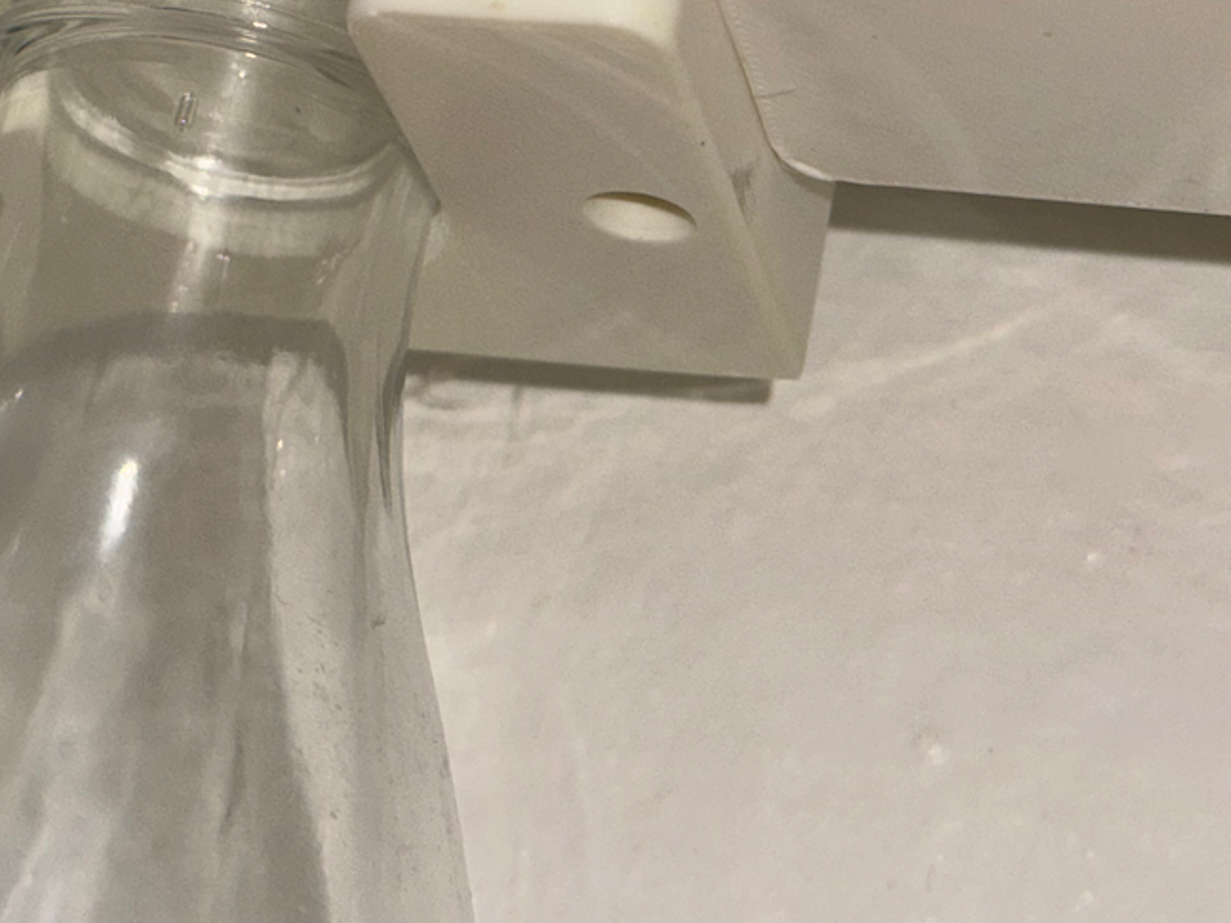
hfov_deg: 20.7
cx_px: 605
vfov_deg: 15.3
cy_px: 57
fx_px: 3378
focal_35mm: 95
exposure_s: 1/56
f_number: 1.78
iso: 50
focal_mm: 6.86
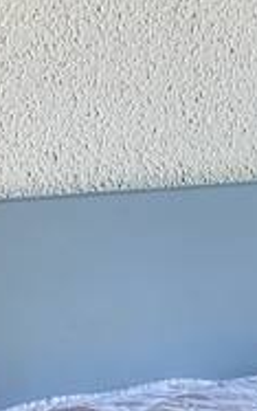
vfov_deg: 17.6
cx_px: 604
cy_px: 264
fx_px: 1321
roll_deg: -0.5
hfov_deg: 9.9
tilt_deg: -10.4
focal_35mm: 118
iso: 125
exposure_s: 1/77
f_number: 1.6
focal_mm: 5.1
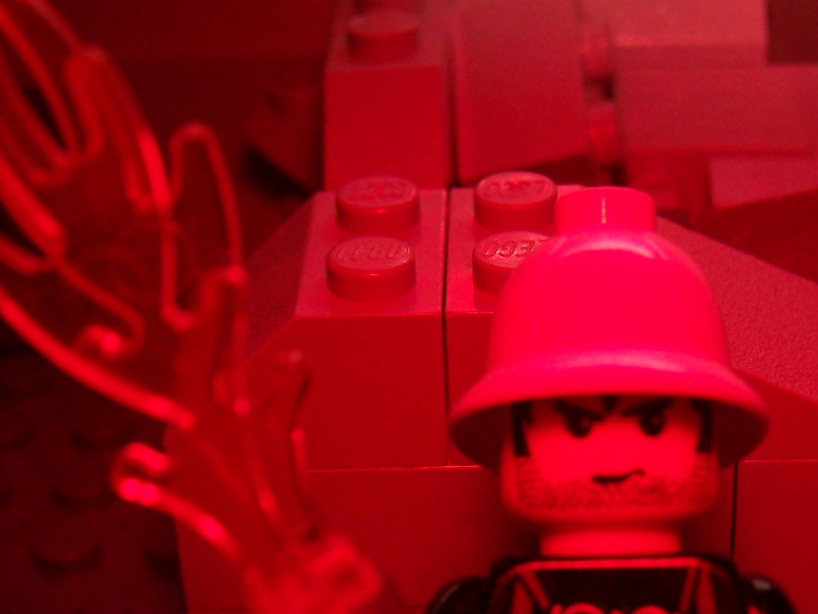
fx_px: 1938
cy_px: 638
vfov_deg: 17.5
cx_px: 510
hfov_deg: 23.8
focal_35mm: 82
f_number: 2.8
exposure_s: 1/60
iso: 80
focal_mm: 6.3
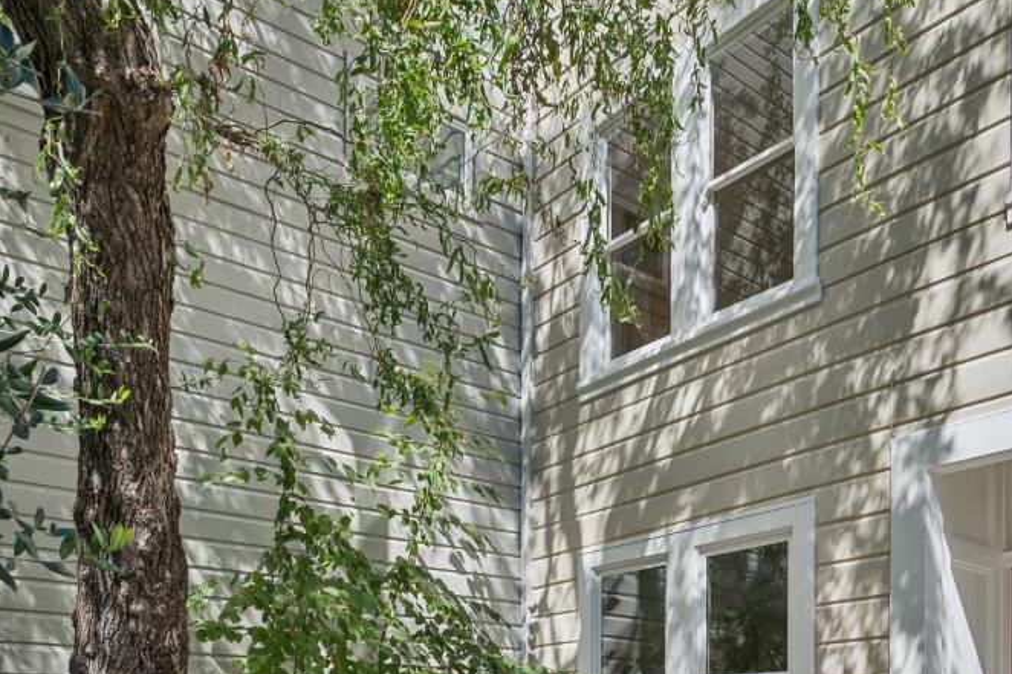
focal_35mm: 35
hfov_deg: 53.8
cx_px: 621
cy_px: 723
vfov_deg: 33.4
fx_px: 987
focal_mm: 15.5
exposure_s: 1/800
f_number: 9
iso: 500
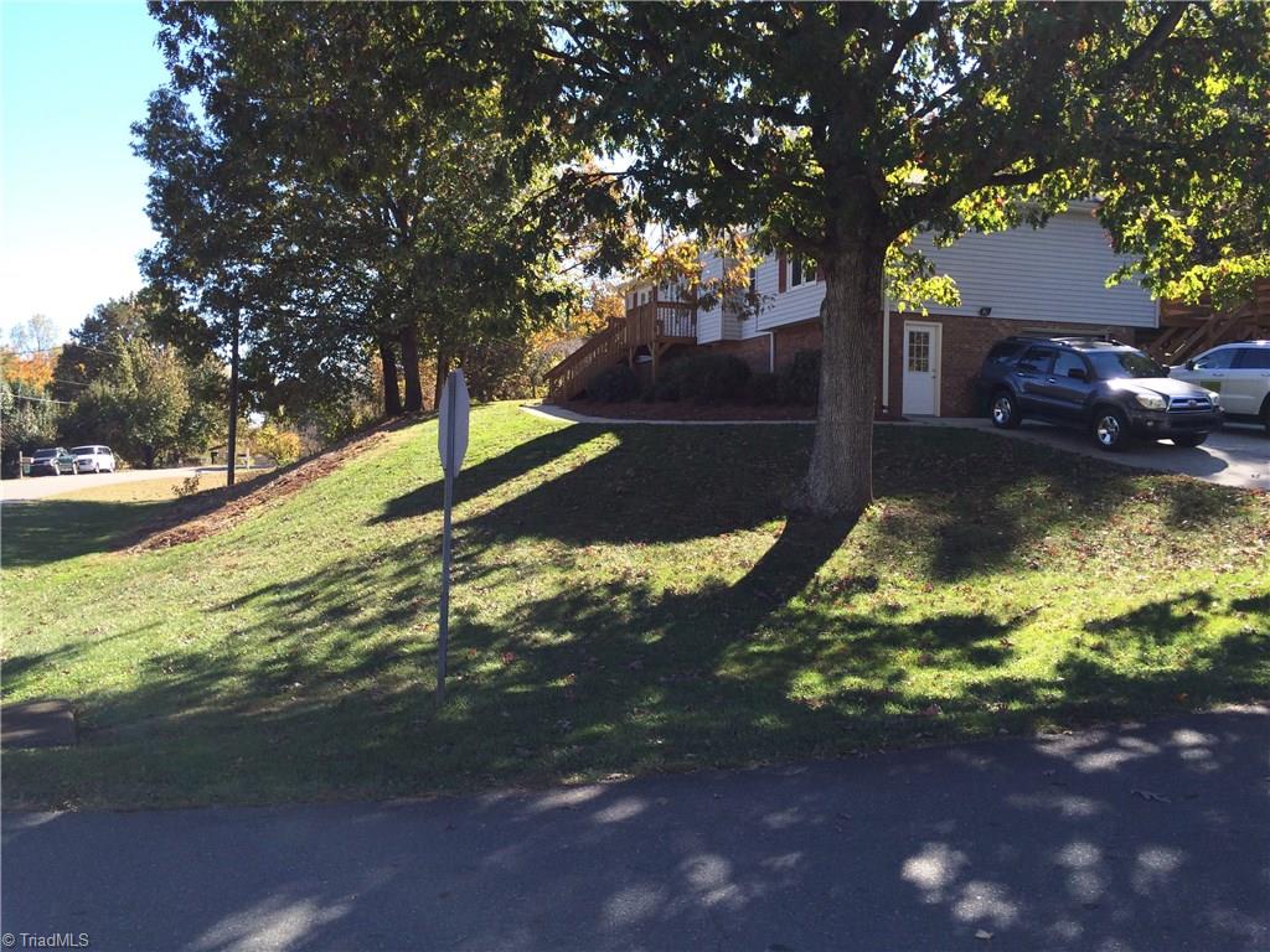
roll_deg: +0.8
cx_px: 635
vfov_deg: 48.2
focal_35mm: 29
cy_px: 476
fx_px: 1064
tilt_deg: -0.8
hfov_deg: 61.7
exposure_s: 1/540
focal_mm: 4.15
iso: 32
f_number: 2.2
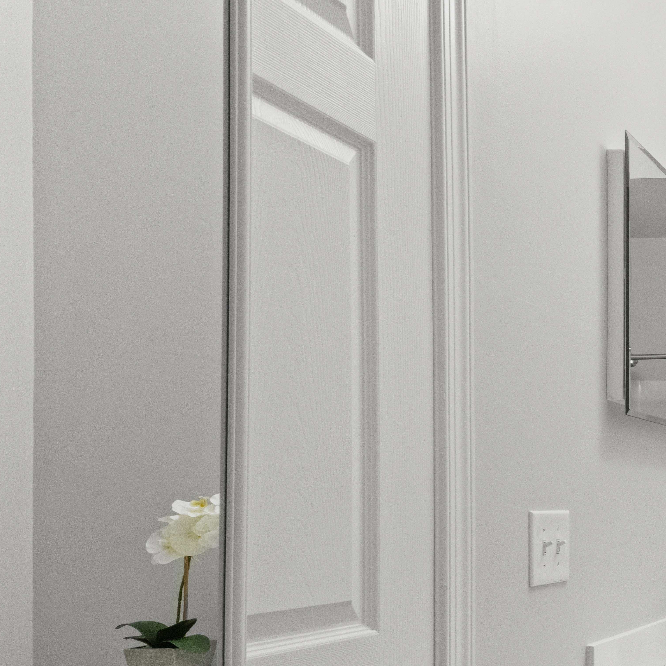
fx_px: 876
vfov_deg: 40.1
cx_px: 1035
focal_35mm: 40
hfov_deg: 26.9
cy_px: 523
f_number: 11
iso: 3200
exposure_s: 1/13
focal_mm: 15.1
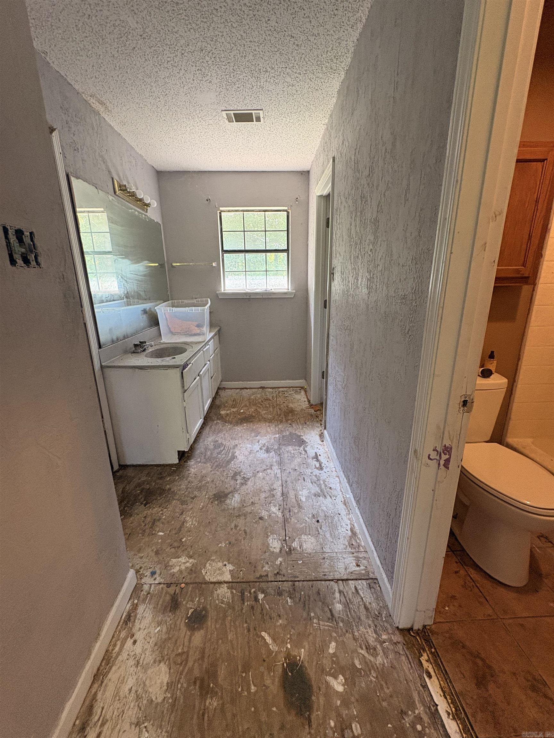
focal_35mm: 14
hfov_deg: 85.7
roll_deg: +1.1
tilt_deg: -15.8
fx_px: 299
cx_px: 277
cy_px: 369
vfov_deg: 102.1
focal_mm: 2.22
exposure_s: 1/60
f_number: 2.2
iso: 250
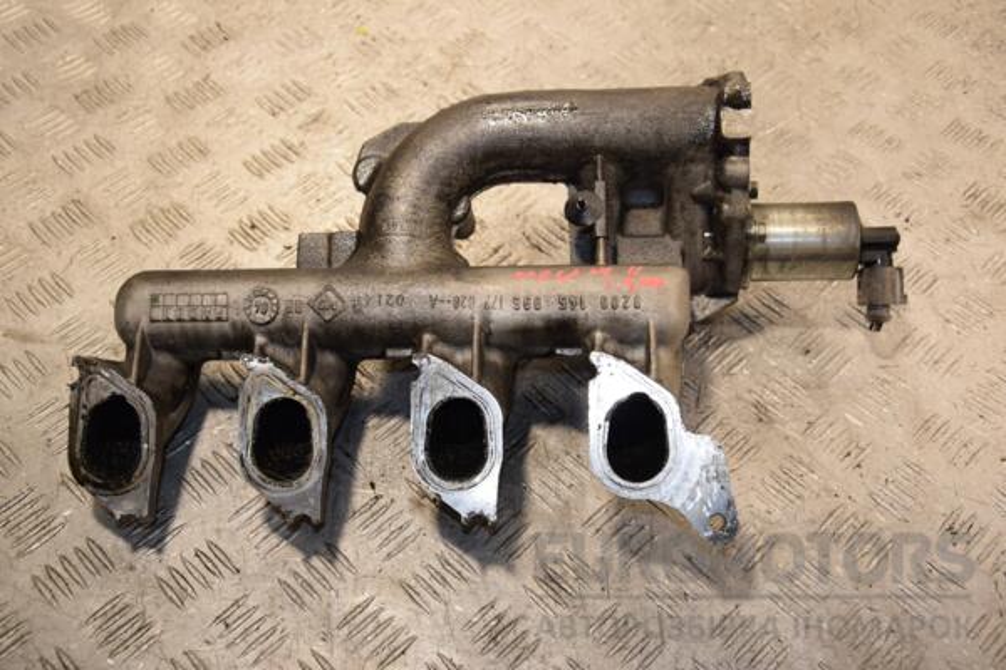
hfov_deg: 43.6
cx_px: 503
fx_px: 1257
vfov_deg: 29.9
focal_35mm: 45
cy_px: 335
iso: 800
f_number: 5.6
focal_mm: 30
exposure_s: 1/200
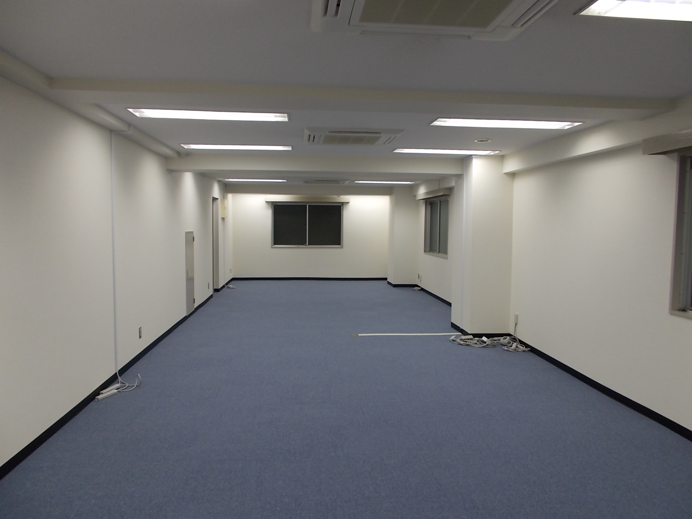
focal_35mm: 26
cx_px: 346
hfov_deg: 67.3
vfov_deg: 53.1
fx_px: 520
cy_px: 260
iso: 125
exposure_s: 1/25
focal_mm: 4.6
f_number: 3.2
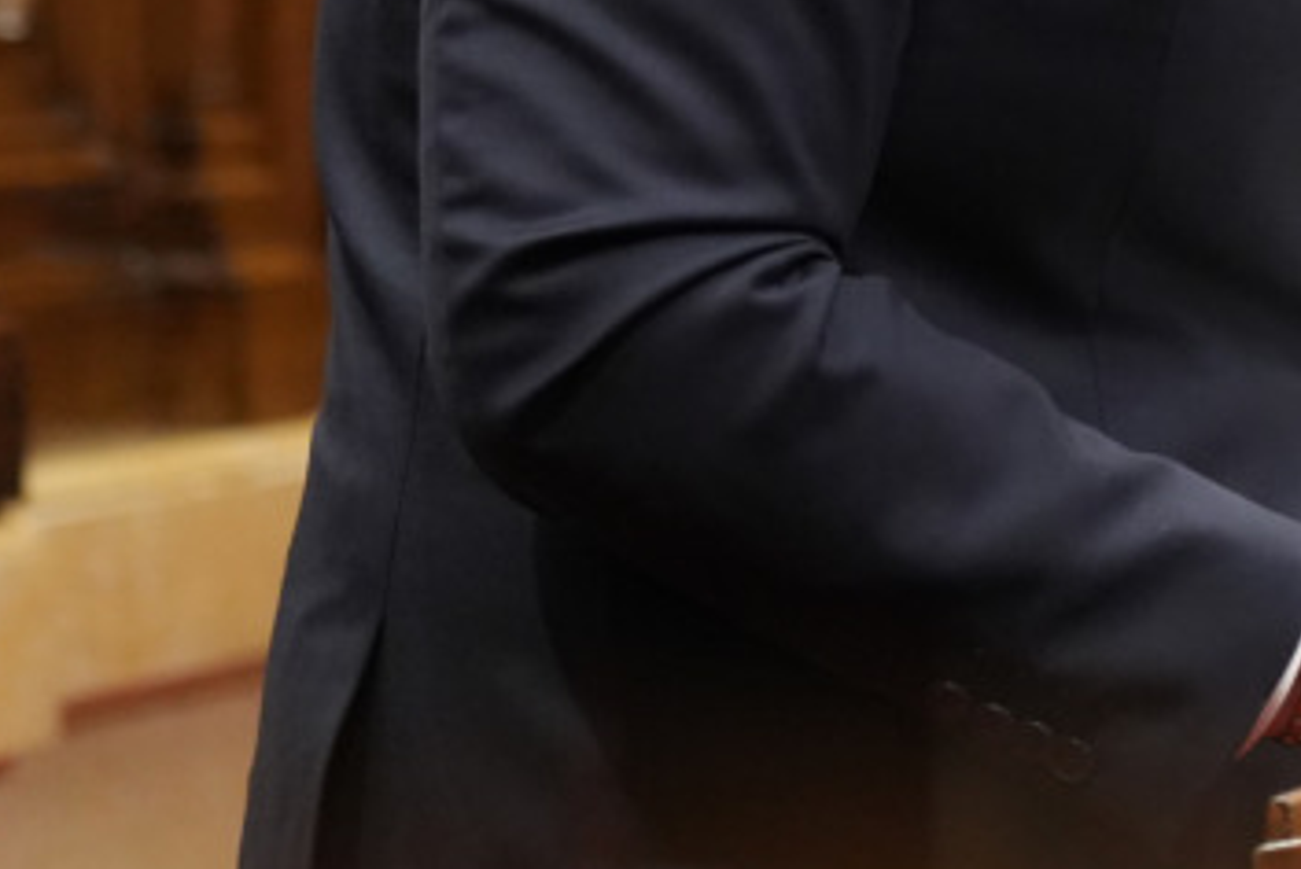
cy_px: -206
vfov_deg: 3.5
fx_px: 14250
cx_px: 1305
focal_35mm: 394
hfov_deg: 5.2
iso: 4000
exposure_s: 1/160
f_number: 4
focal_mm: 116
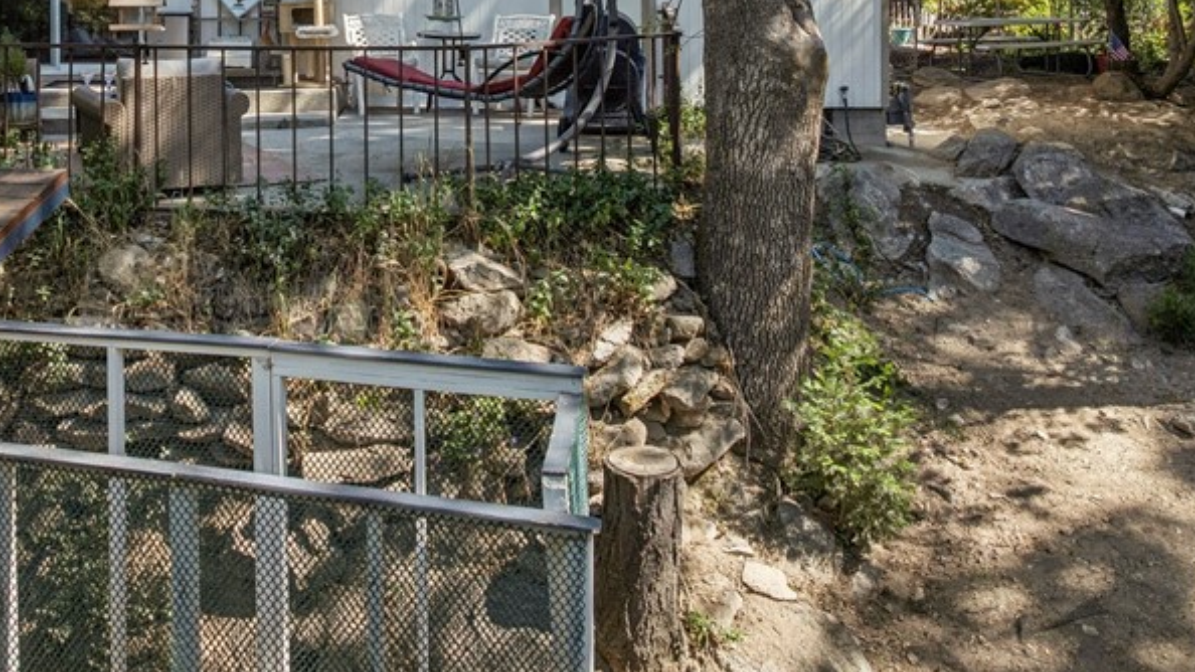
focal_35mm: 45
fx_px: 1426
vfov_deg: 25.3
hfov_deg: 44.7
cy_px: 10
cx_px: 378
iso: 100
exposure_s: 1/40
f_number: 2.8
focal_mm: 12.3
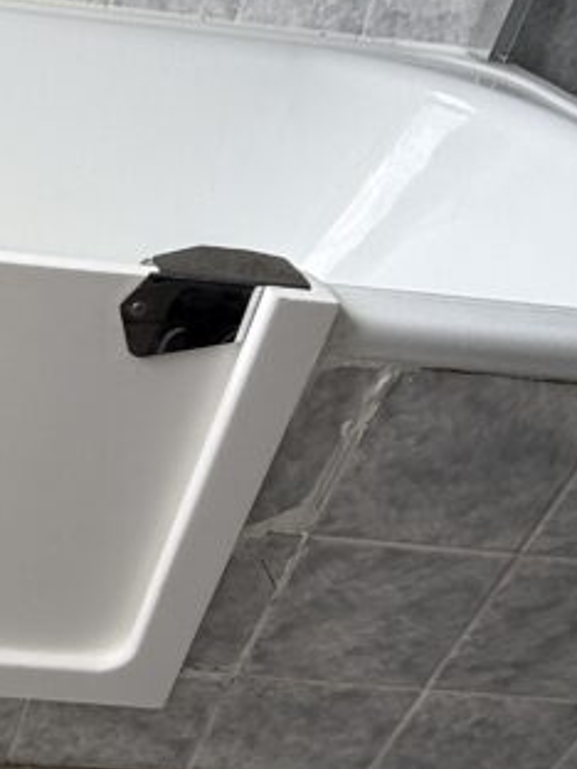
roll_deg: -8.1
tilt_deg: -31.7
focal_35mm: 46
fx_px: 1022
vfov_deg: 41.2
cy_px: 362
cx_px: -121
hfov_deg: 27.6
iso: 50
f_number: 2.2
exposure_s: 1/140
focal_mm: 2.22
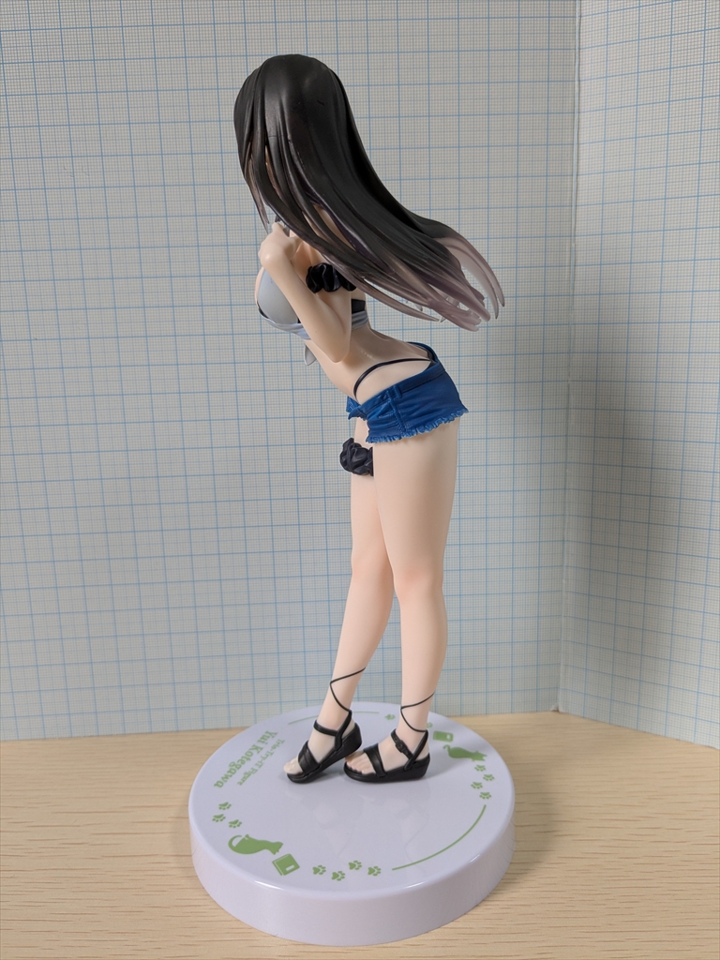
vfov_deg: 65.3
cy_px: 480
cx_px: 360
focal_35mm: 27
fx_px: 749
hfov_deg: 51.4
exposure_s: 1/145
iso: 52
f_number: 1.73
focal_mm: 4.38
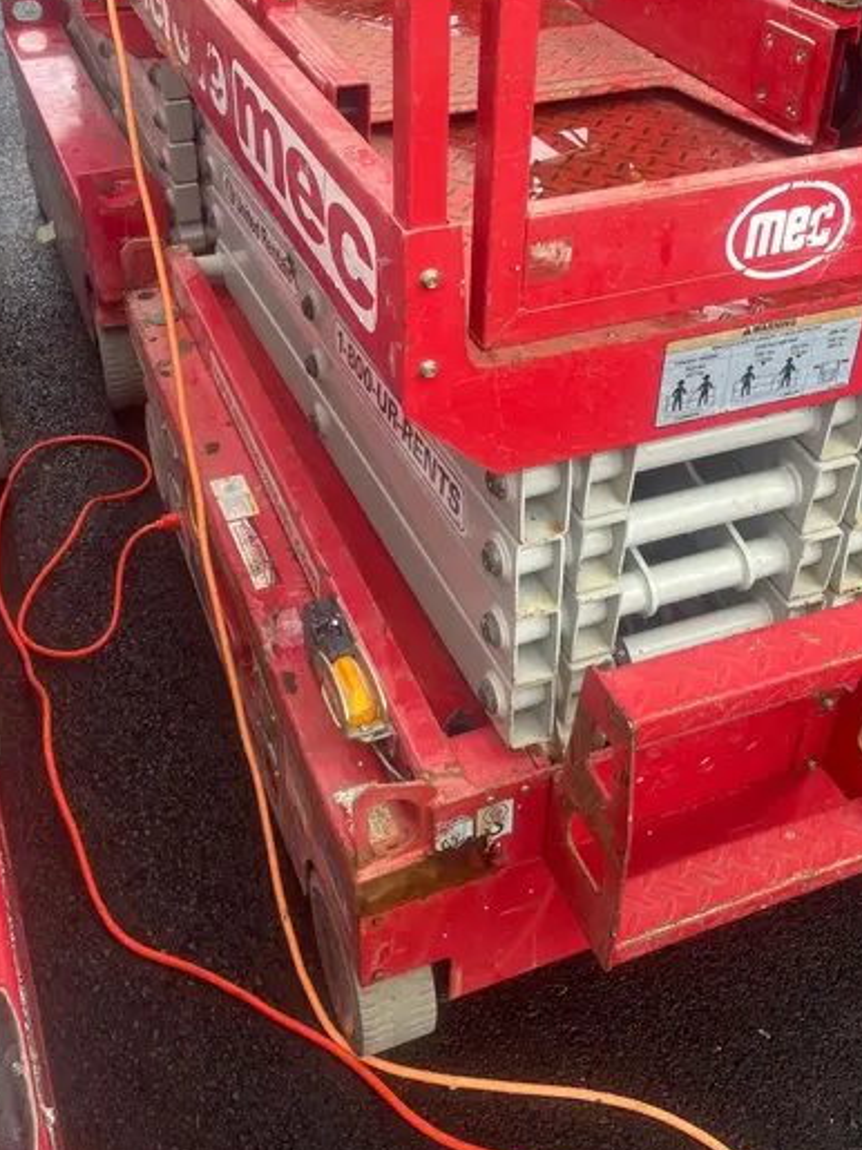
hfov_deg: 38.7
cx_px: 435
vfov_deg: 49.4
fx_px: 1229
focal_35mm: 37
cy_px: 392
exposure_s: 1/394
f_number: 1.6
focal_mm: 5.1
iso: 50
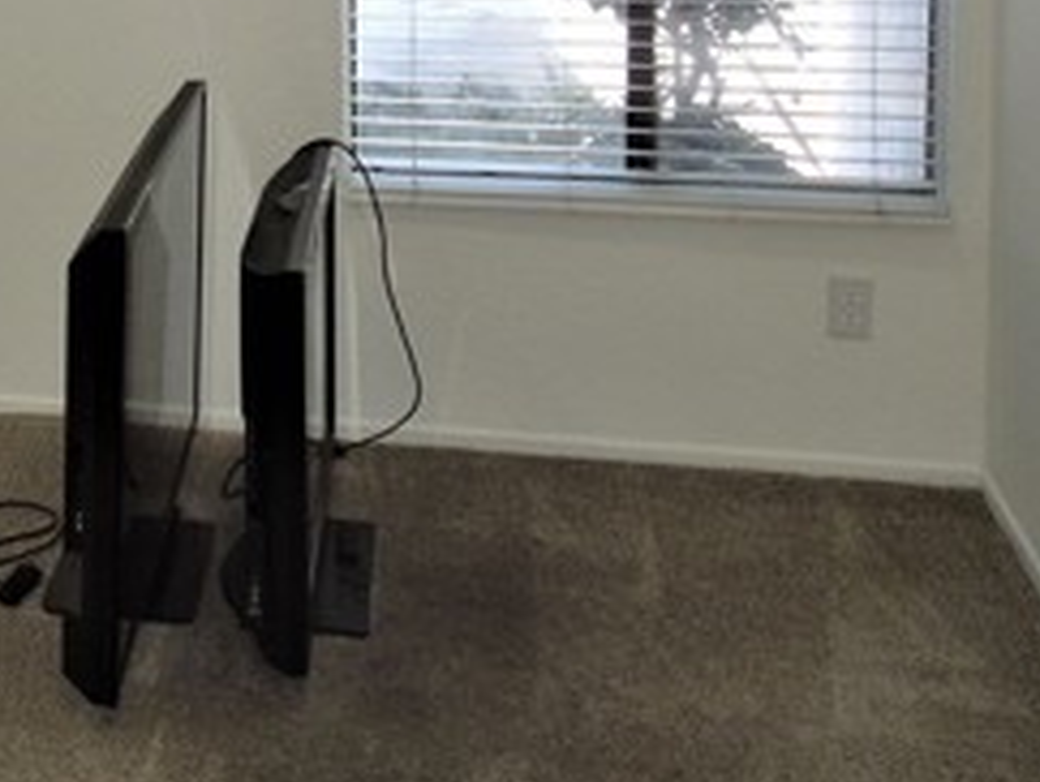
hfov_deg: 27.1
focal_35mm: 66
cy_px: -86
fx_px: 1985
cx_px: -82
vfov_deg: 21.1
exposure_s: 1/60
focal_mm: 4.5
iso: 100
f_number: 3.3
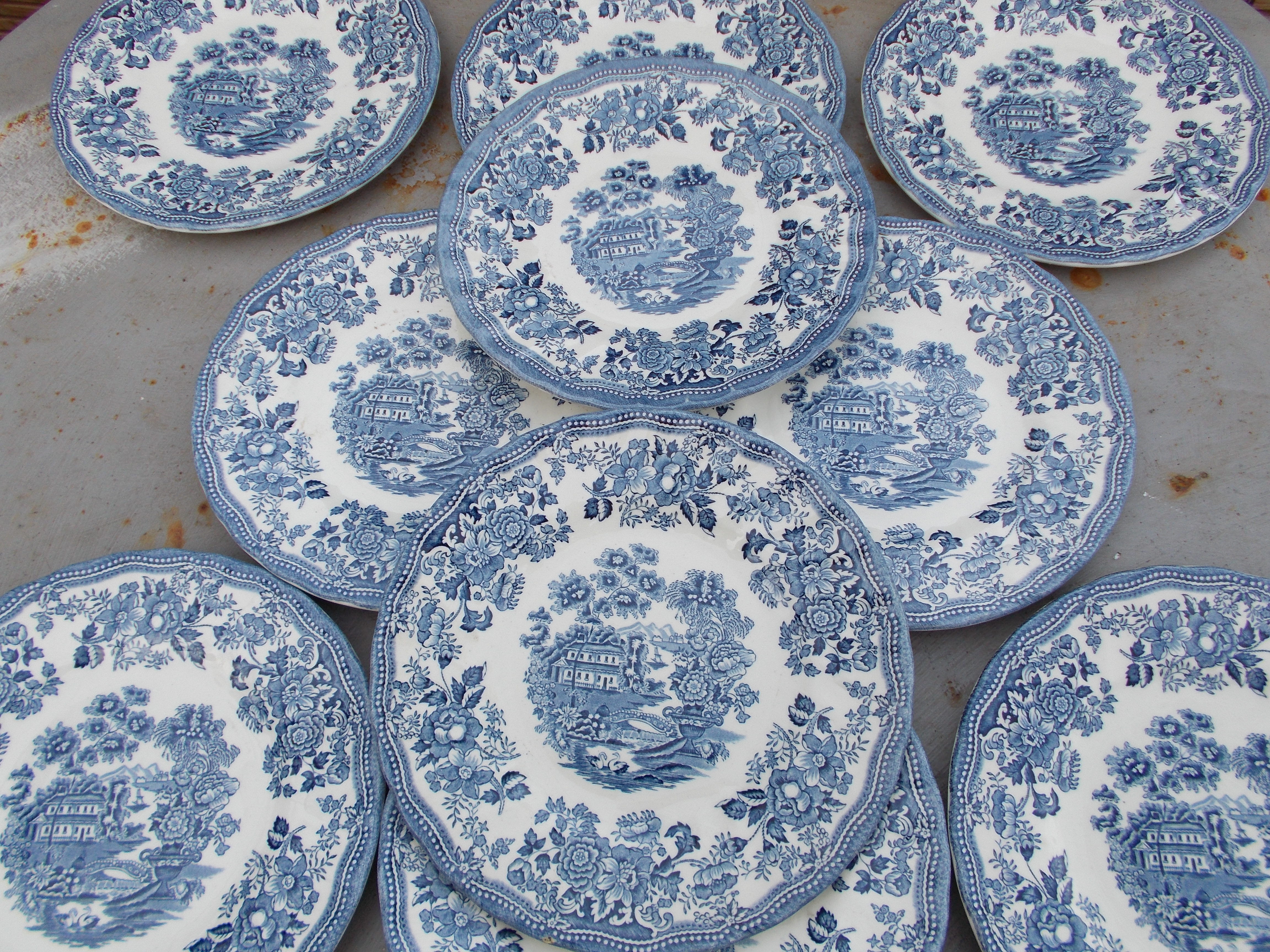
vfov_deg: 46.8
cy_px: 476
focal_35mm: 30
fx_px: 1101
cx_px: 635
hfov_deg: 60.0
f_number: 3.4
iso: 80
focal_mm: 5.3
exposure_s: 1/100
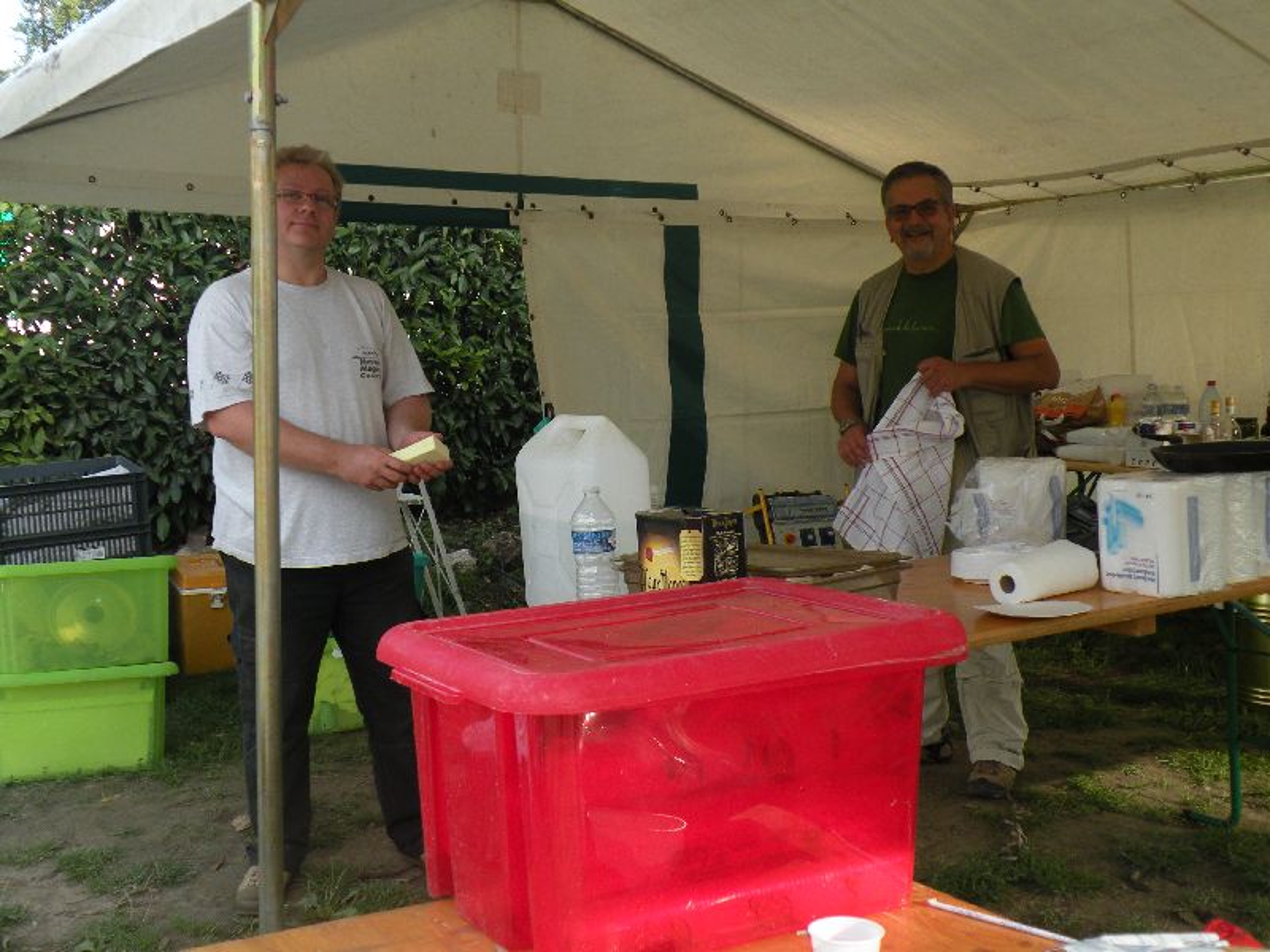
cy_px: 476
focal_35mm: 42
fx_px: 1541
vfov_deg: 34.3
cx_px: 635
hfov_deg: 44.8
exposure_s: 1/250
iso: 100
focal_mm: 7.4
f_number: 3.2
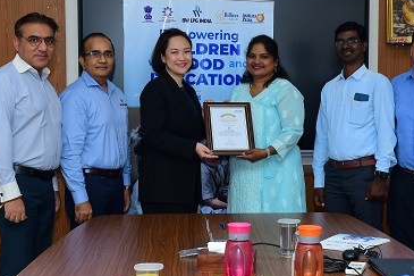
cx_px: 269
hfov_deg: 25.6
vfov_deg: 17.3
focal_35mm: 79
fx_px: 908
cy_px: 137
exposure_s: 1/125
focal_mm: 32
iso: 640
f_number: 6.3
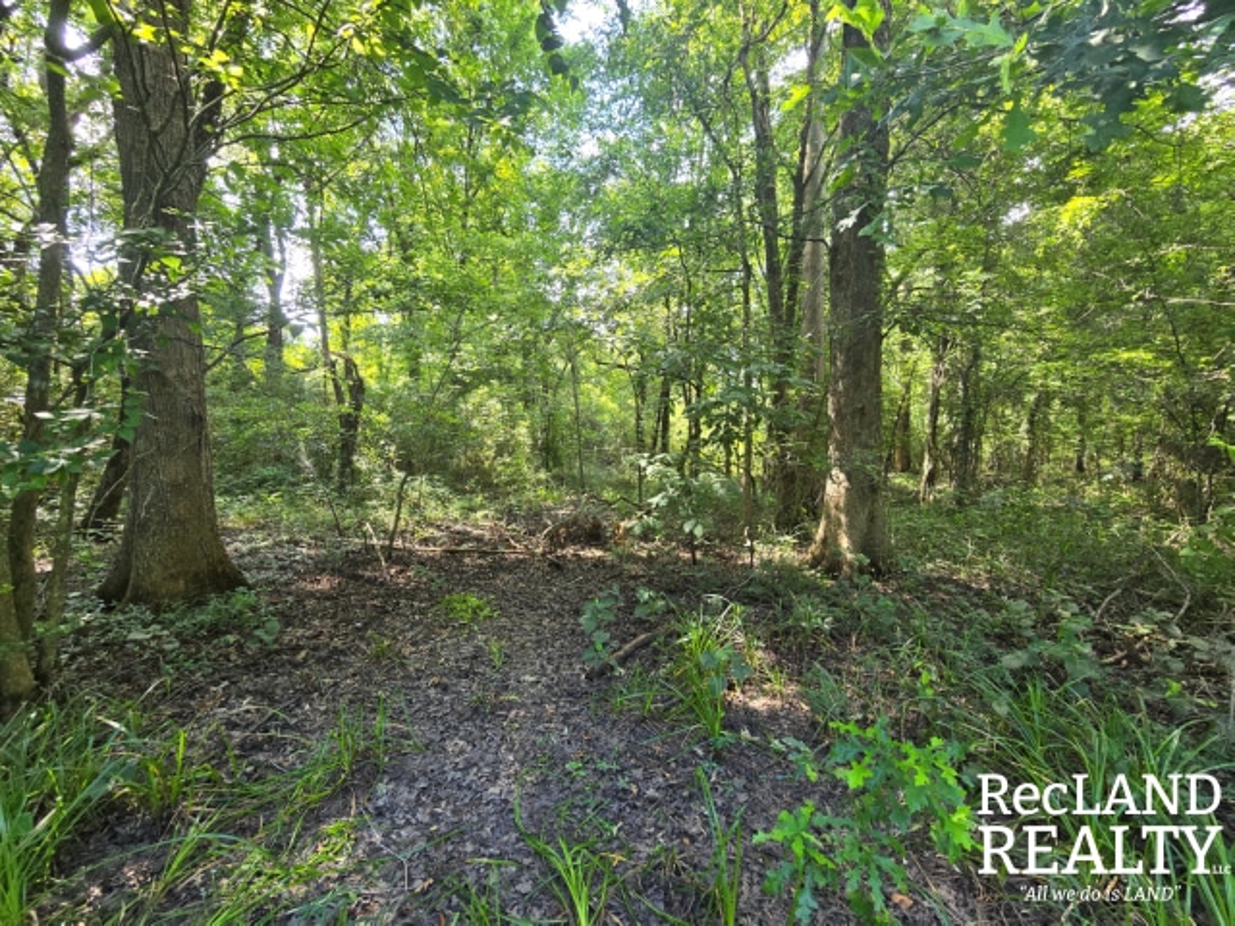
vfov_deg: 89.9
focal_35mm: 13
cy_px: 463
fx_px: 464
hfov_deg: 106.2
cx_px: 618
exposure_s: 1/120
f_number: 2.2
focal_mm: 2.2
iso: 100
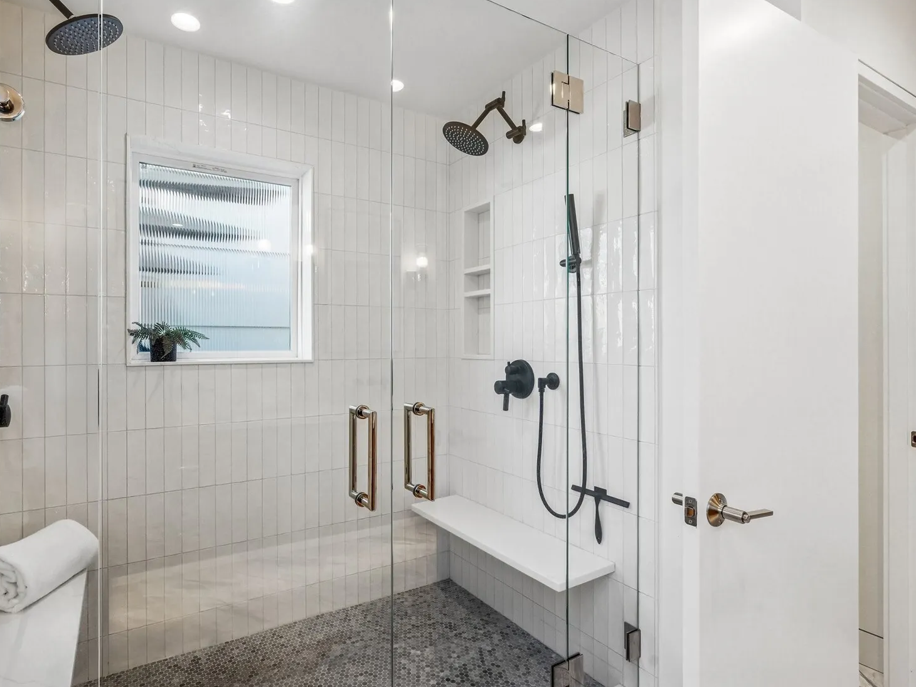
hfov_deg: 84.4
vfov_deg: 68.7
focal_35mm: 19
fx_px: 503
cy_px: 340
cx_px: 416
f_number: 8
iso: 1250
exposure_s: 1/125
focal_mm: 17
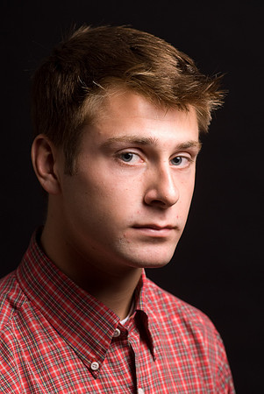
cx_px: 132
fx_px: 2387
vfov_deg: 9.5
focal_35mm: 218
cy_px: 197
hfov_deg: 6.3
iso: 100
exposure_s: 1/200
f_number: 7.1
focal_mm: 145
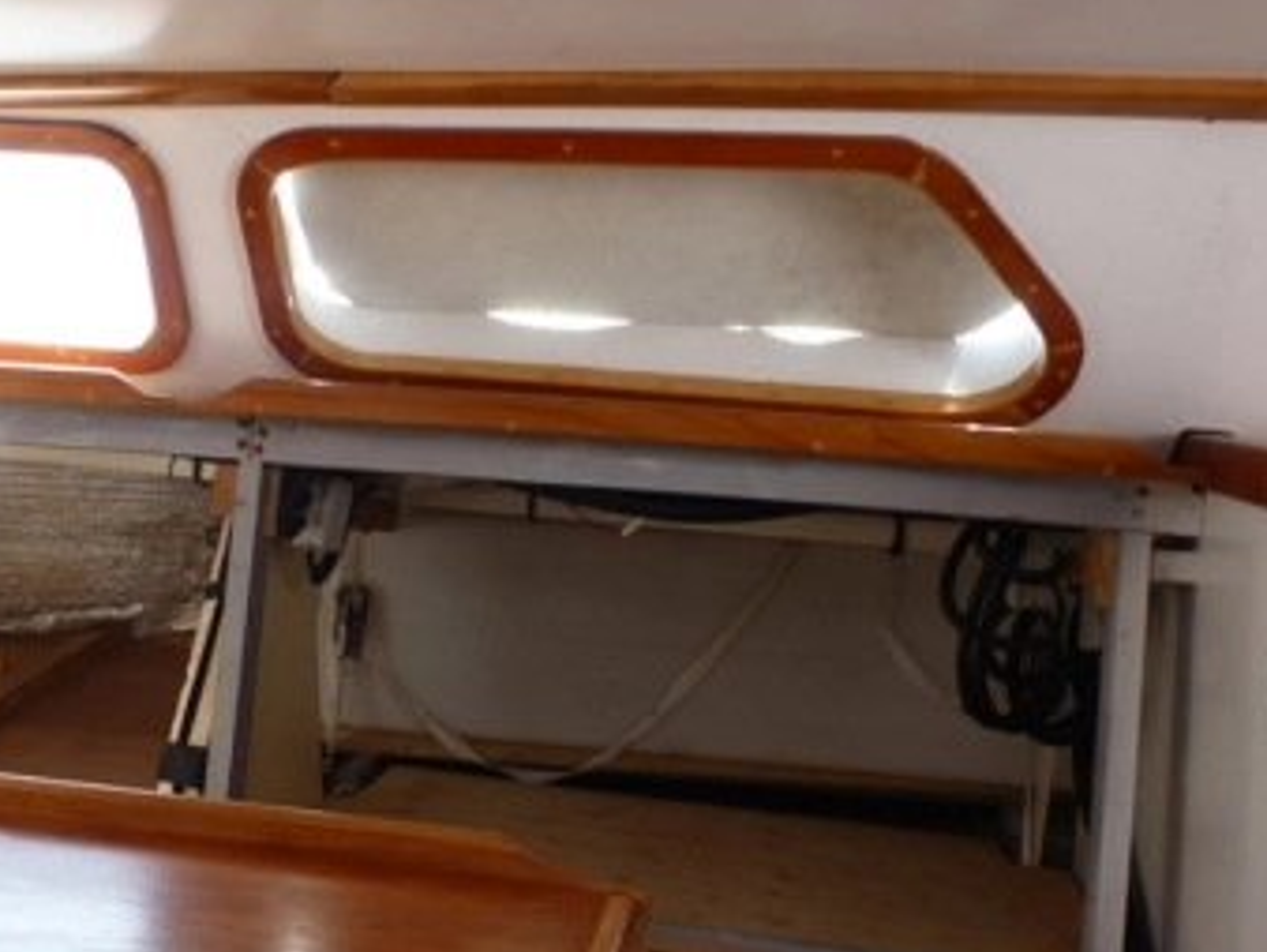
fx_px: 1428
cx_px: 454
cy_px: 500
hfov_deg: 47.3
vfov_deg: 36.9
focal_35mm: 39
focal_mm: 4.3
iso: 125
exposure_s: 1/60
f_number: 3.3
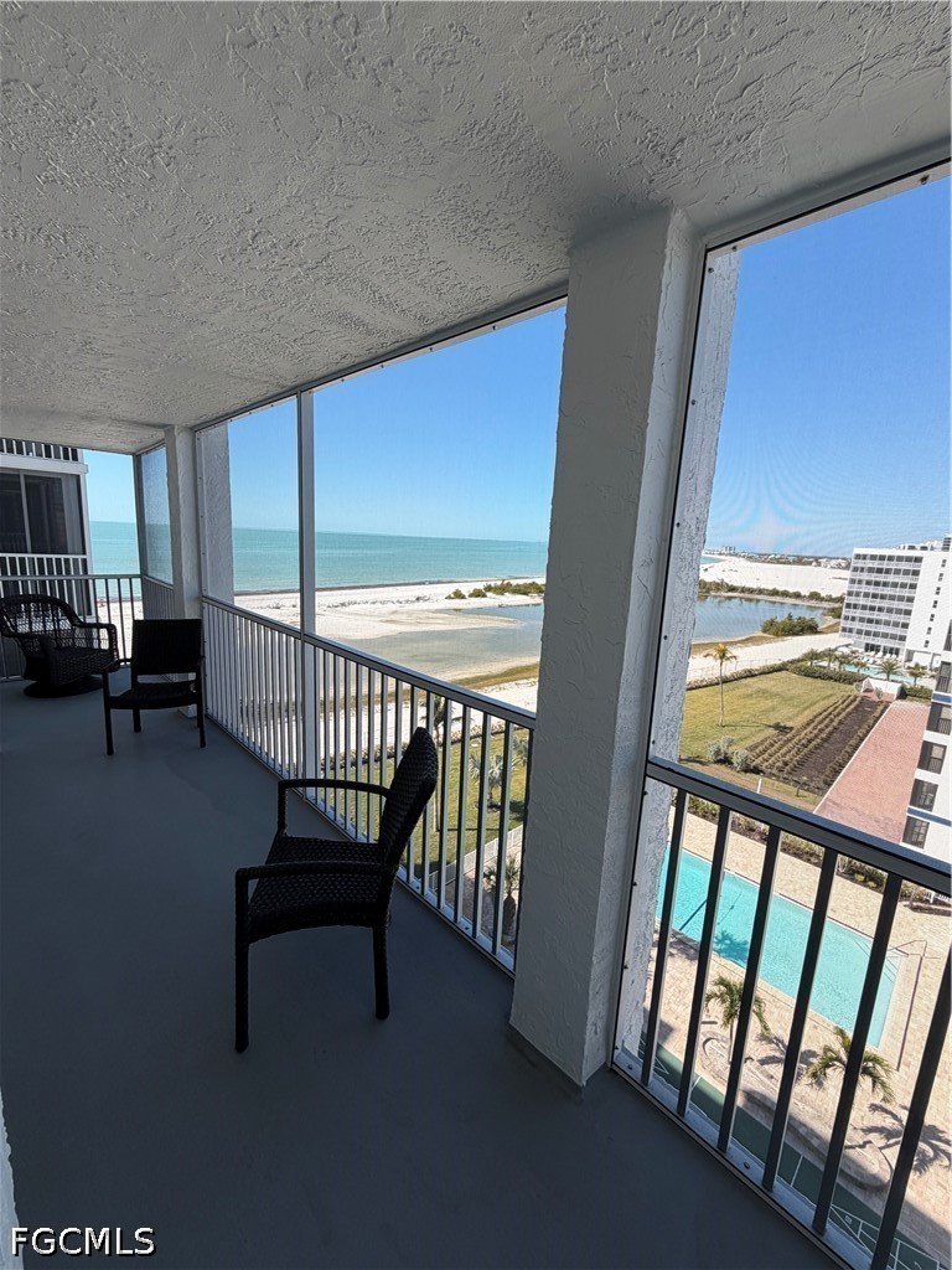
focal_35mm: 14
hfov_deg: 85.7
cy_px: 635
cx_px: 476
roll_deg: -2.4
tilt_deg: -10.9
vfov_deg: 102.1
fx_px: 513
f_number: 2.2
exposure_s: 1/651
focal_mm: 2.22
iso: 40
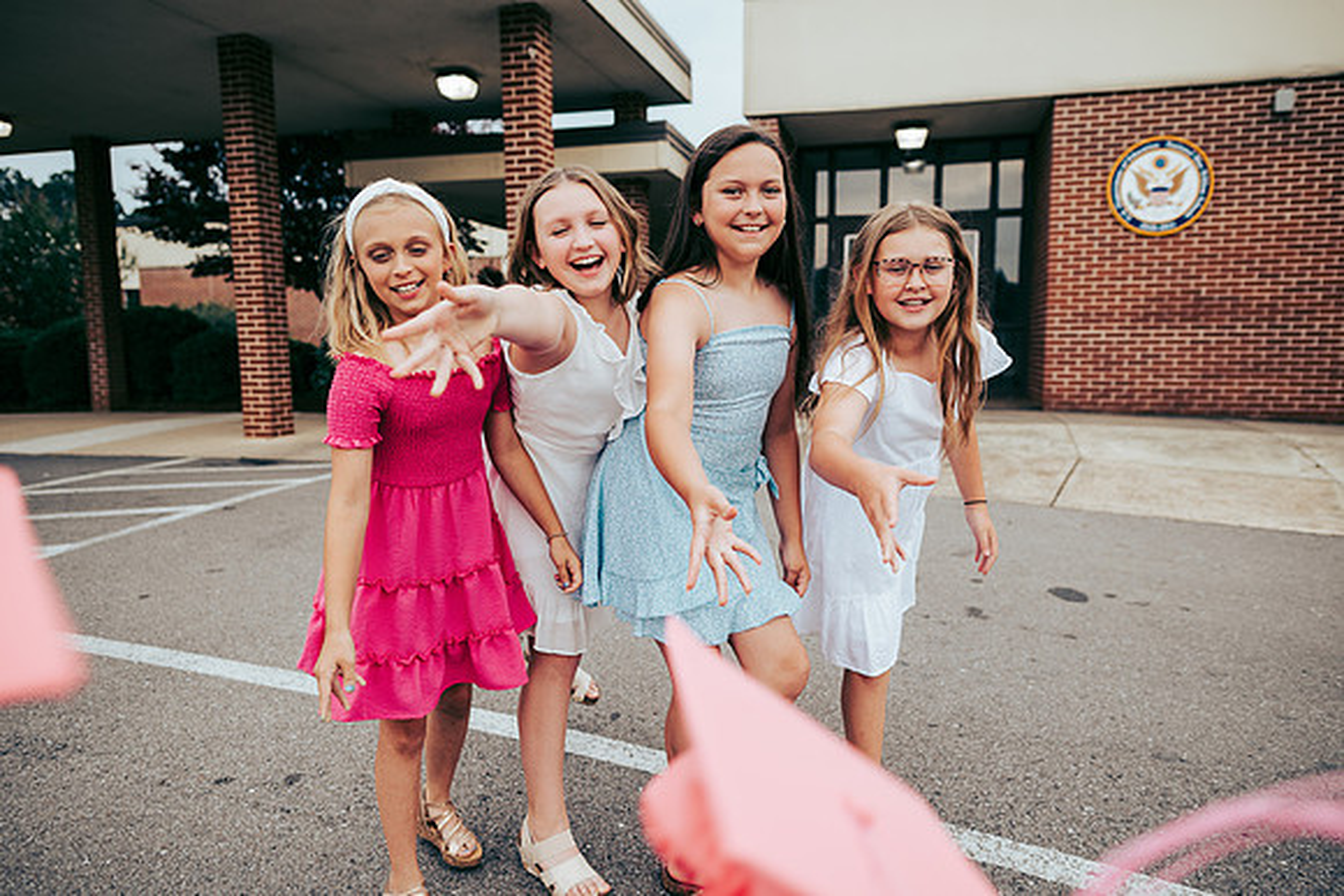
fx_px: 896
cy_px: 448
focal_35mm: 24
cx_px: 672
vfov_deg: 53.2
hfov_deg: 73.7
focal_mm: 24
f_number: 2.8
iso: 250
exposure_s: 1/320
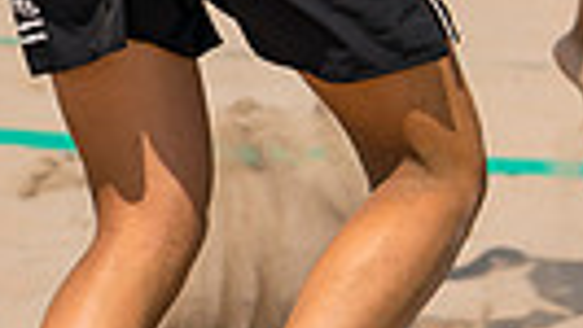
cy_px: -599
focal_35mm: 350
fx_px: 5414
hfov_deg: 6.2
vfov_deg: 3.4
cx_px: 395
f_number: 4
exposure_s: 1/2500
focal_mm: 66
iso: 200
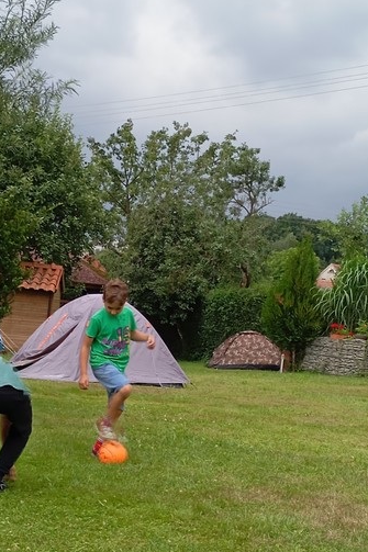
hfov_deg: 19.1
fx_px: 1089
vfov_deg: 28.4
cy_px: 303
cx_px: 134
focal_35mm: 71
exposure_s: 1/215
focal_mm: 4.27
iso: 101
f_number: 1.8
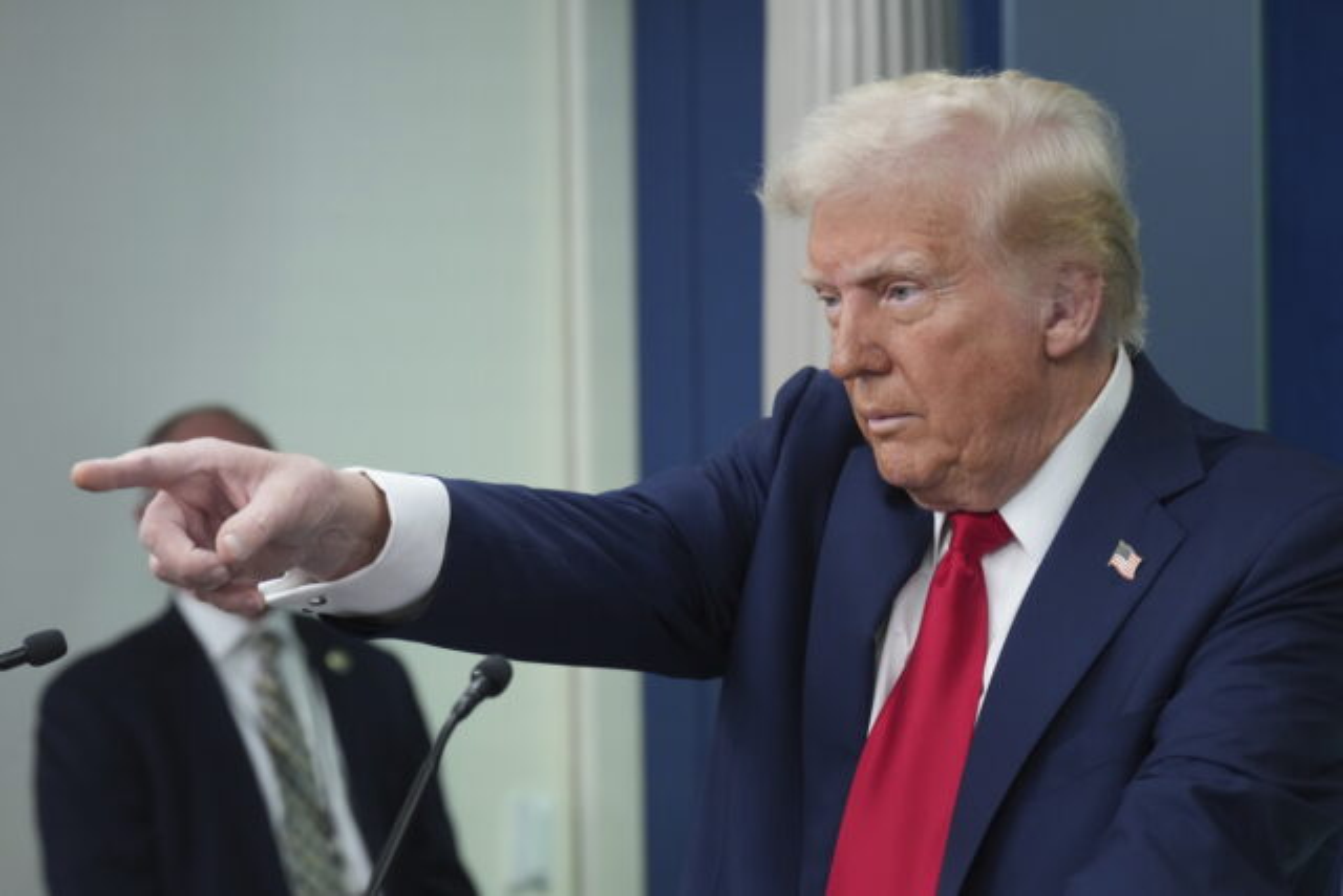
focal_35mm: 133
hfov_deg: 15.4
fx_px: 4962
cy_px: 448
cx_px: 672
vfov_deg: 10.3
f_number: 6.3
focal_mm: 133
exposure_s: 1/250
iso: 3200
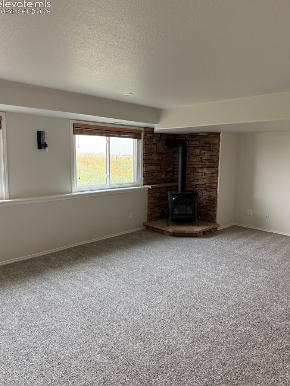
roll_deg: -0.7
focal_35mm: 25
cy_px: 189
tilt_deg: -4.9
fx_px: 279
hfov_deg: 54.9
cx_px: 144
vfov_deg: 69.4
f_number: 1.78
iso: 320
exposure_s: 1/120
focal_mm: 6.76
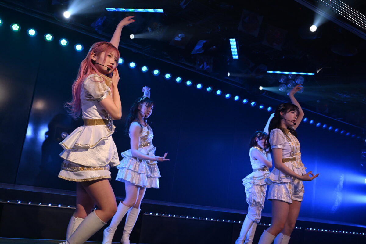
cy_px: 122
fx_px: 376
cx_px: 183
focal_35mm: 37
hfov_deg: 51.9
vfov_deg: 35.9
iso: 2500
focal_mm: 37
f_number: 5.6
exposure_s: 1/640
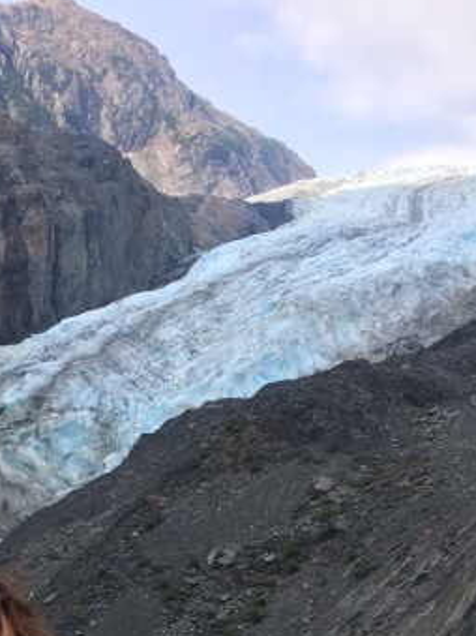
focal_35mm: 73
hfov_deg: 20.0
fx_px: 1339
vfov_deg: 25.0
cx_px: 103
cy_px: 680
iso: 25
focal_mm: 4.15
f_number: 2.2
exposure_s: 1/538
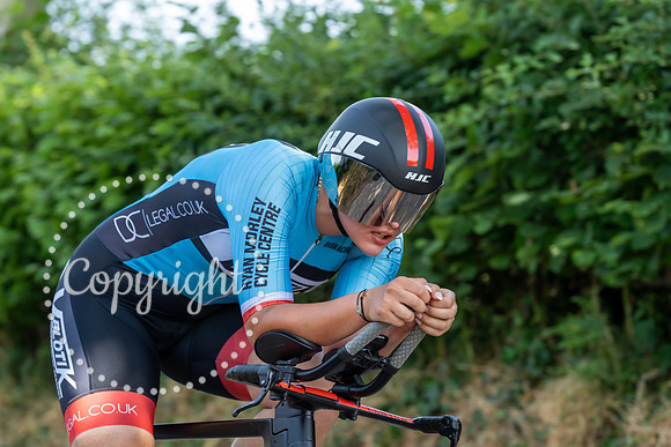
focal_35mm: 151
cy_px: 224
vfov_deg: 9.1
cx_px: 336
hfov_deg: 13.6
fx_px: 2815
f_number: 5
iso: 1600
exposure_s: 1/1000
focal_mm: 151
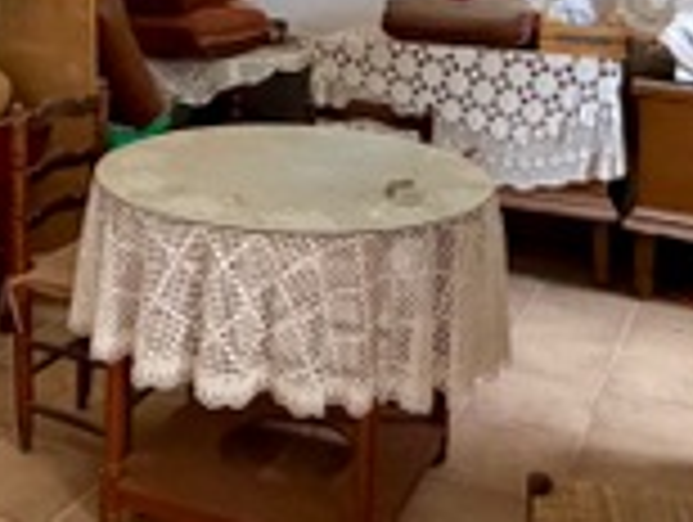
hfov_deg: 33.1
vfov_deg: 22.2
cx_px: 292
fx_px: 1163
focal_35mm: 58
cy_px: -189
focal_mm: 2.22
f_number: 2.2
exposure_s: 1/100
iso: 320
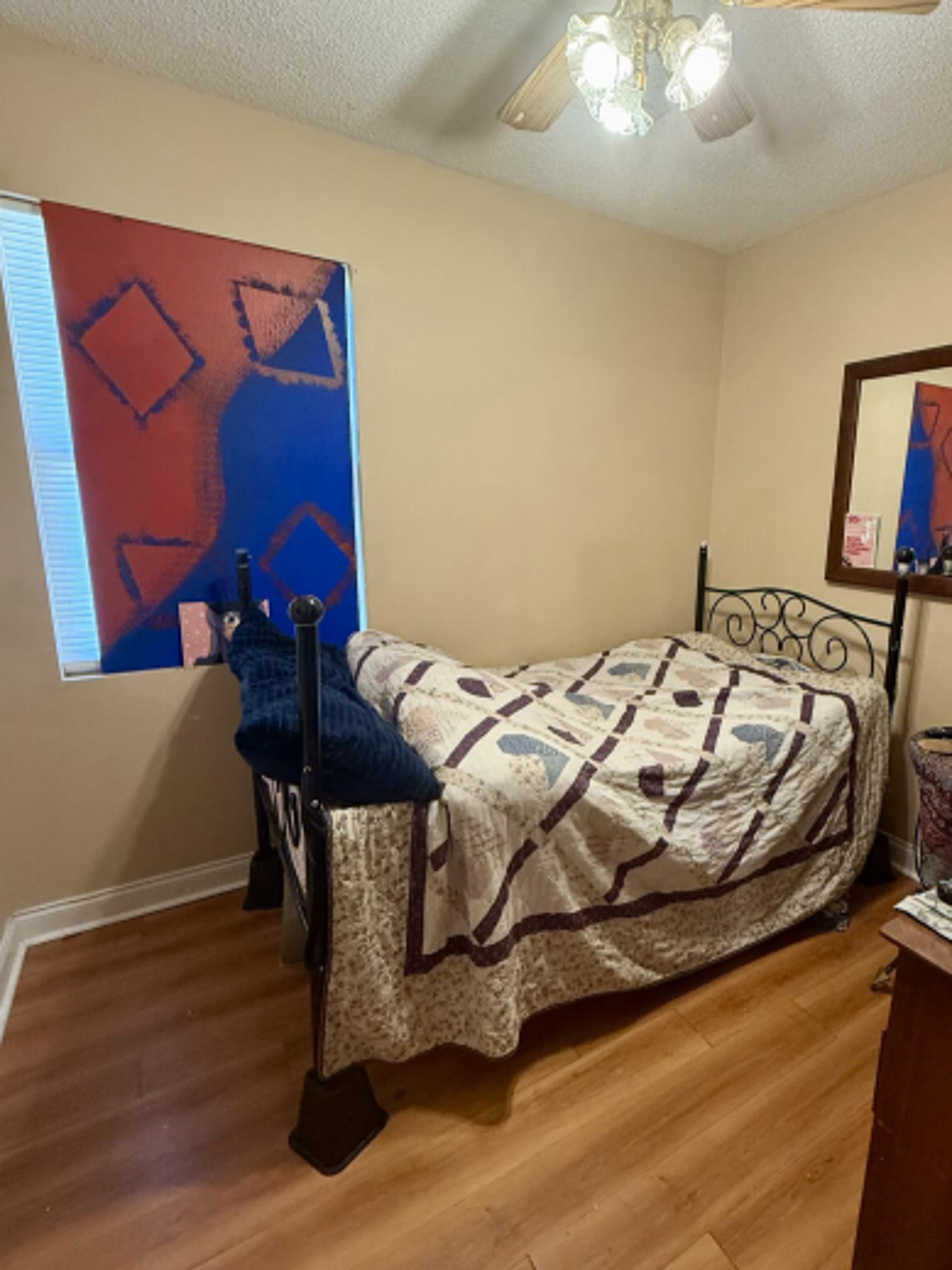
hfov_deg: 70.4
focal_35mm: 18
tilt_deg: -11.1
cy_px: 637
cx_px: 595
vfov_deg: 87.8
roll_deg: -2.0
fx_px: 660
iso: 320
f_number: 2.2
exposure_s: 1/60
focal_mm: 2.22
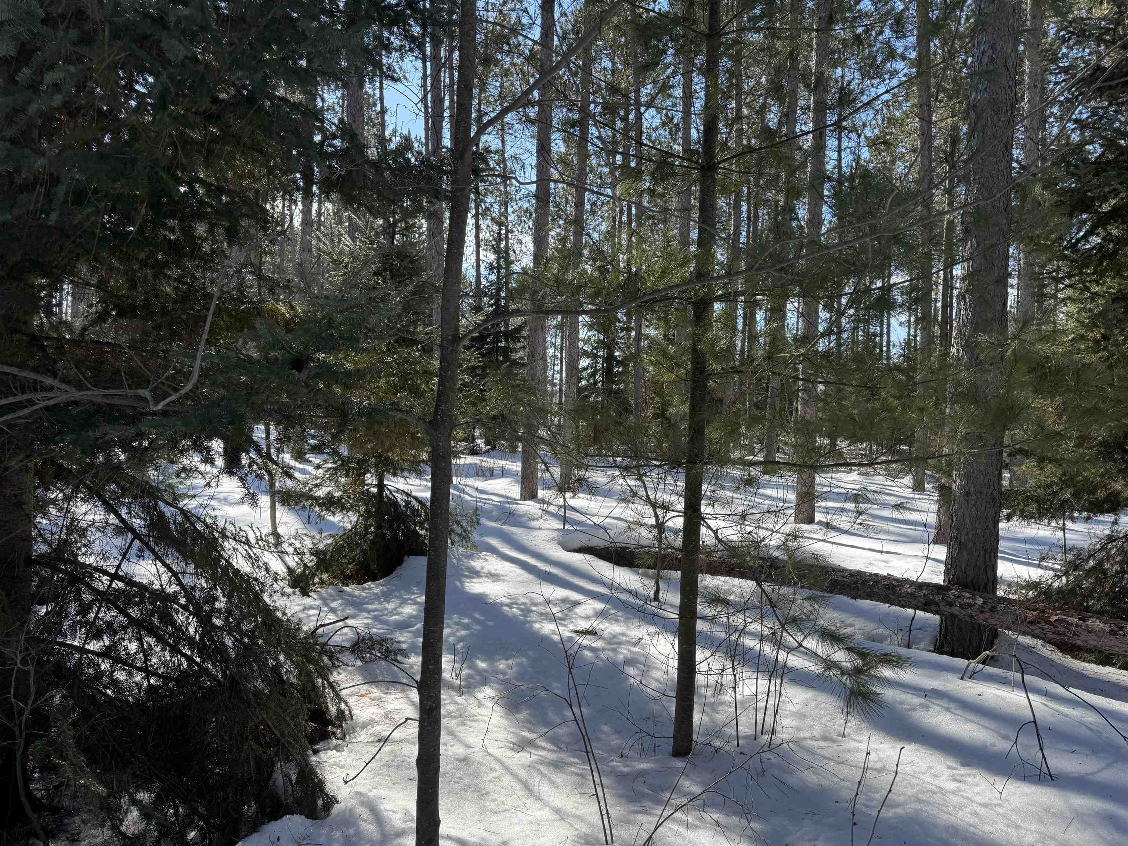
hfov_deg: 71.6
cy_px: 423
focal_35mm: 24
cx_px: 564
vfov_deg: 56.8
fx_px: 782
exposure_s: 1/1767
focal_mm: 6.76
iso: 80
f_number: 1.78
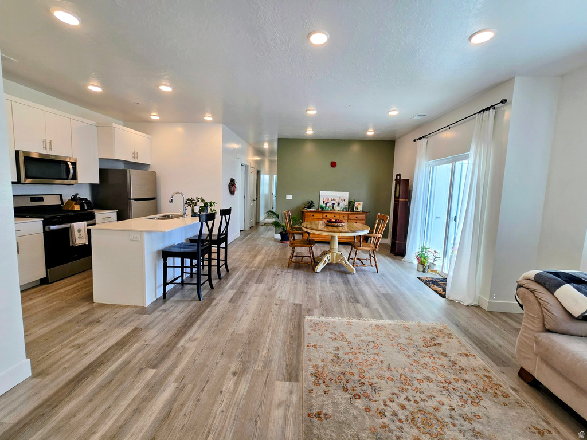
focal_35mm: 13
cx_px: 294
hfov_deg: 106.2
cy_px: 220
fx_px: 220
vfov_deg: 89.9
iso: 50
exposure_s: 1/120
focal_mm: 2.2
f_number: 2.2
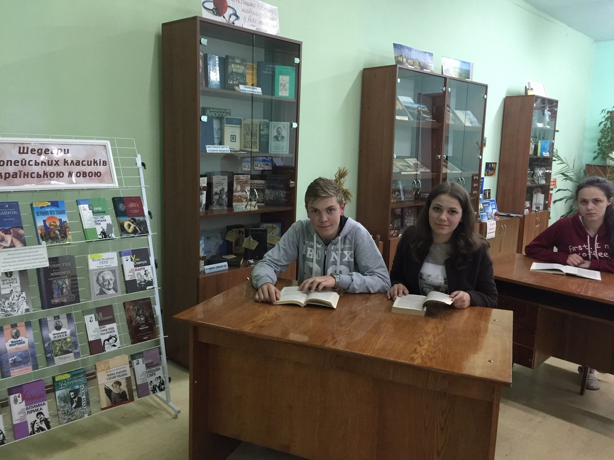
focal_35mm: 29
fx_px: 514
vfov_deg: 48.2
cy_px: 230
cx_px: 307
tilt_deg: -9.2
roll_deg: -1.8
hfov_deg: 61.7
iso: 125
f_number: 2.2
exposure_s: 1/10
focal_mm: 4.15
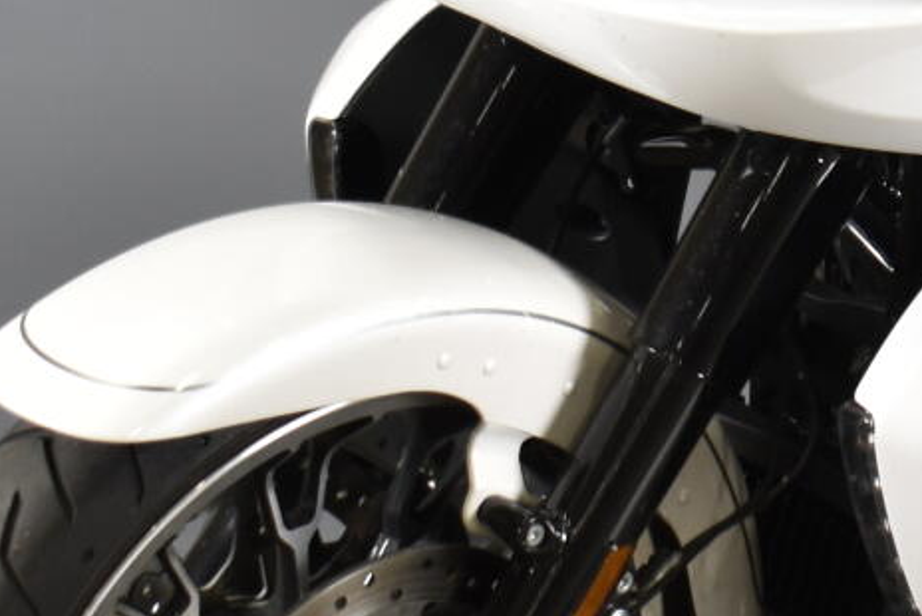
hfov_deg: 11.9
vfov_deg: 8.2
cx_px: 1143
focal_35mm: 168
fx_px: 4305
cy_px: 51
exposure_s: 1/40
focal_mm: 26
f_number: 4
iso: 400
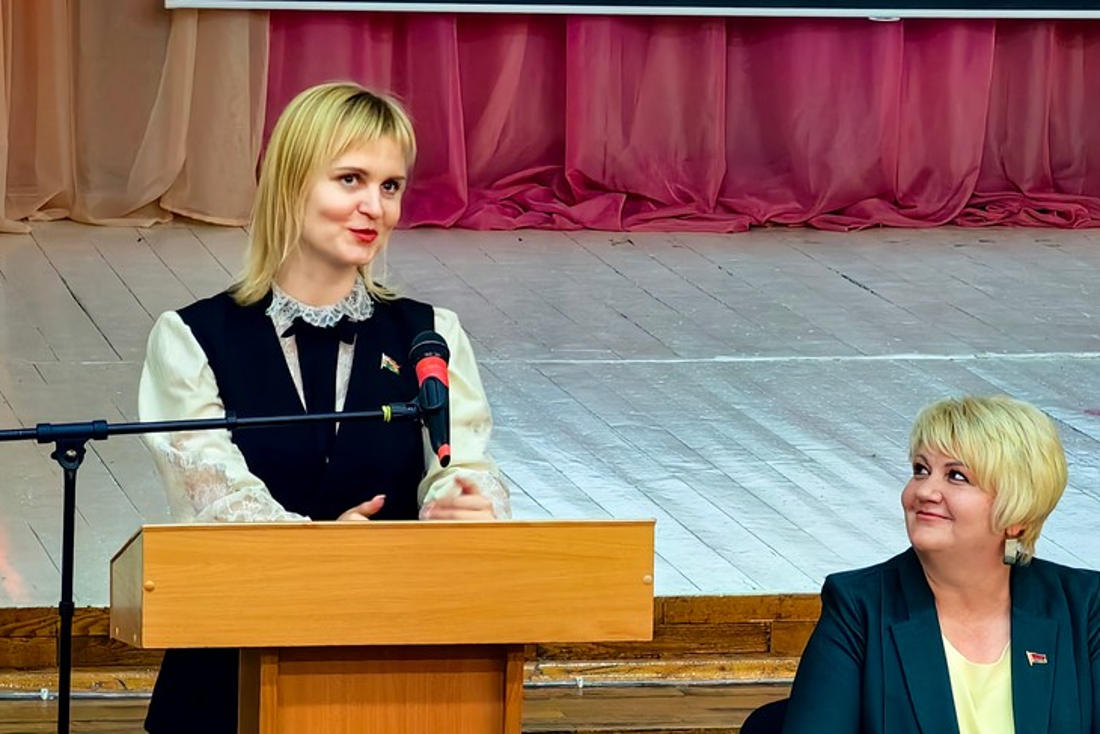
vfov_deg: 7.0
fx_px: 6020
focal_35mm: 197
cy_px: 481
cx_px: 753
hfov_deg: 10.4
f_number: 3.4
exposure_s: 1/33.3
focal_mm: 14.46
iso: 400
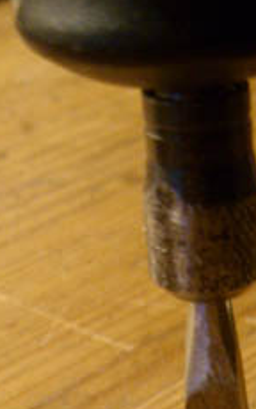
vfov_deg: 16.5
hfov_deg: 11.0
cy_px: 541
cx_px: 231
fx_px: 1327
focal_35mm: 119
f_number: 2.8
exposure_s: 1/12
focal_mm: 6.3
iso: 300
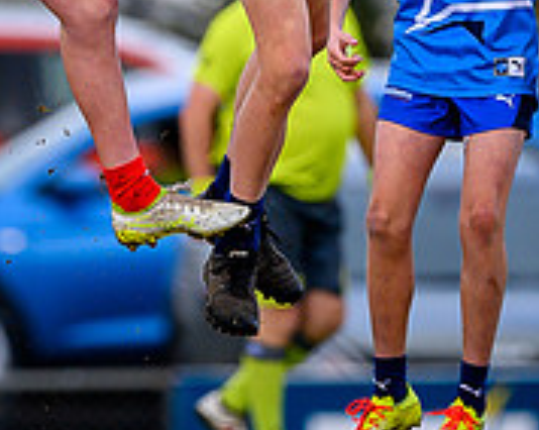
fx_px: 37463
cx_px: 208
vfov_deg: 0.7
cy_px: -200
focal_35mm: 2351
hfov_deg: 0.8
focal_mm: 500
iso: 360
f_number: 4
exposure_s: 1/1600
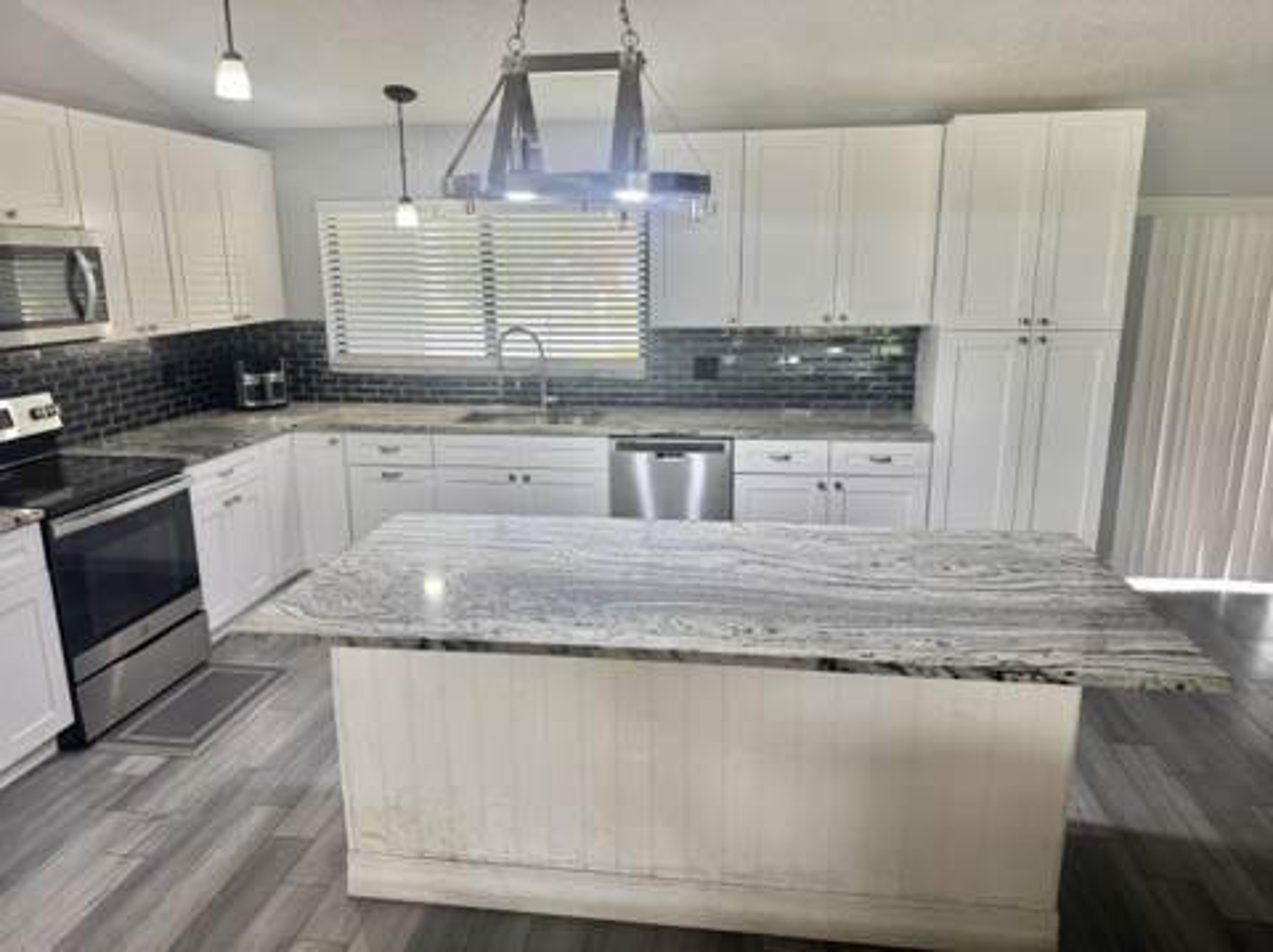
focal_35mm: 24
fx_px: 882
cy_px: 476
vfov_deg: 56.7
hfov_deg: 71.7
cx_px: 636
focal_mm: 6.76
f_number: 1.78
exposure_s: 1/120
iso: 200
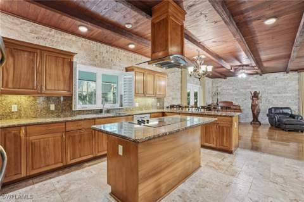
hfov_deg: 96.8
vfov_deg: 73.6
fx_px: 135
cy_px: 101
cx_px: 152
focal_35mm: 16
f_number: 9
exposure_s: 1/15
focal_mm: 16
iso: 400
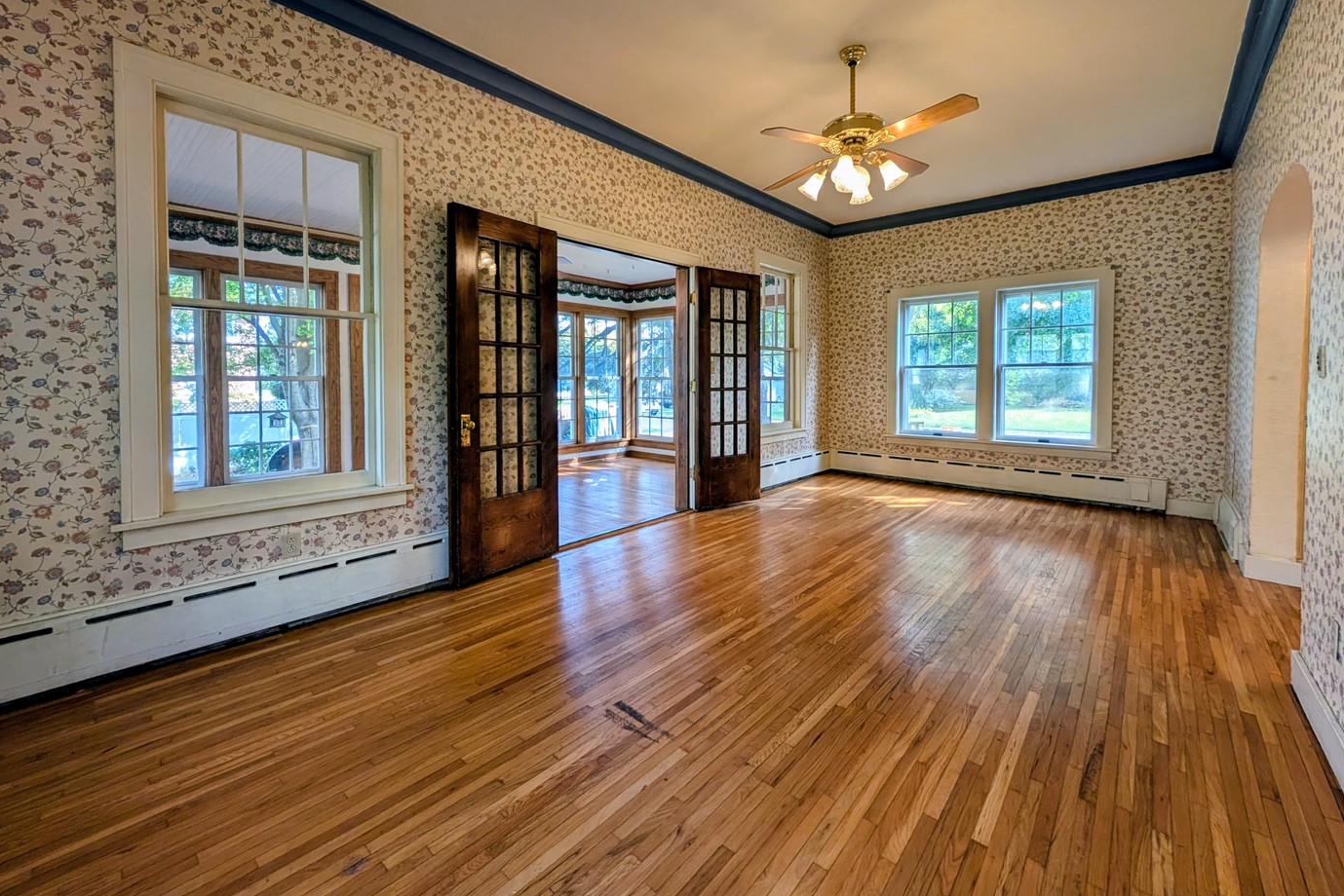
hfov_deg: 108.3
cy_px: 385
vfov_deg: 84.9
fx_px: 485
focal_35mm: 13
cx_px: 658
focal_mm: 2.02
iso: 58
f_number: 1.7
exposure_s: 1/180
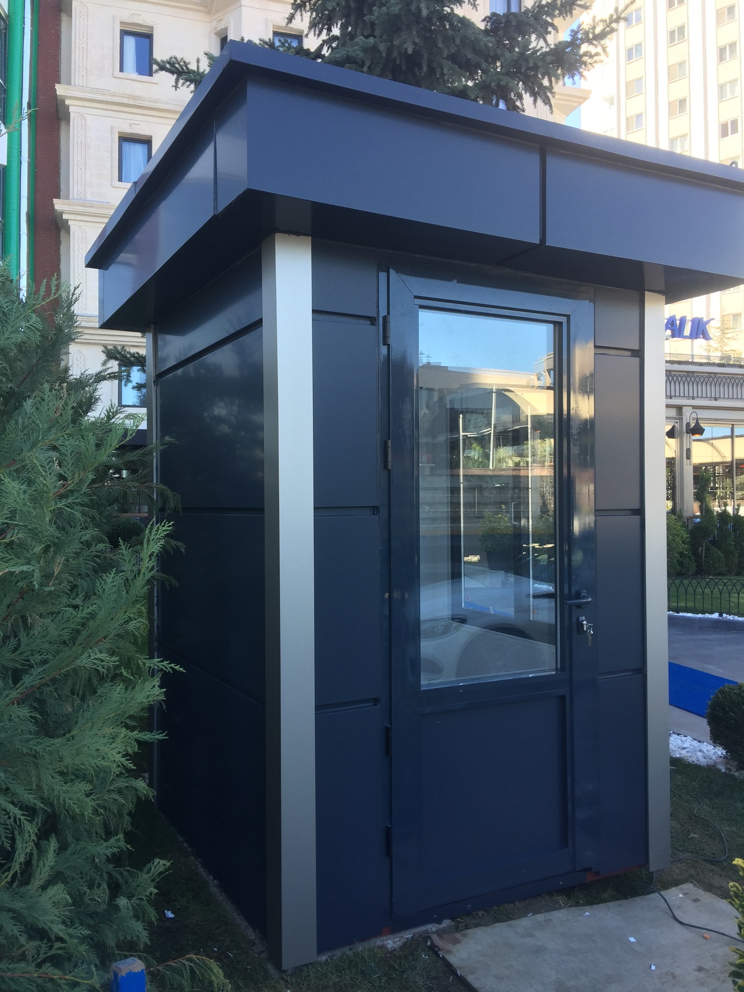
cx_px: 372
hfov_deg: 48.2
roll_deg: -0.5
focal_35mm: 29
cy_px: 496
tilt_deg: +3.1
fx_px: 831
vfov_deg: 61.7
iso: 32
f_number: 2.2
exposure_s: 1/128
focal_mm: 4.15
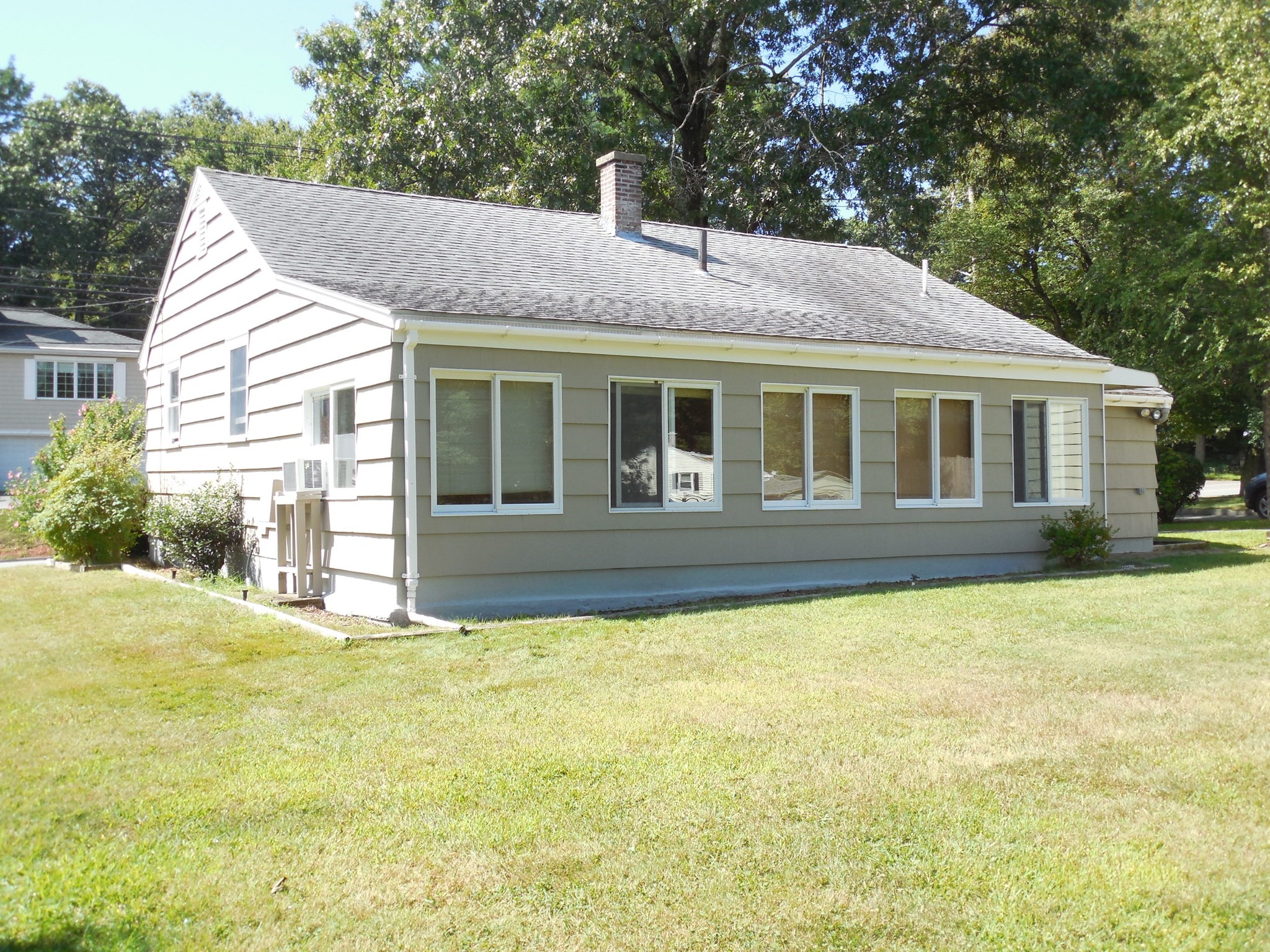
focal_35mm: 35
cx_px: 635
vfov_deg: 40.7
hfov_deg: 52.6
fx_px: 1284
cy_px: 476
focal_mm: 6.3
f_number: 3.7
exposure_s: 1/320
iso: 125
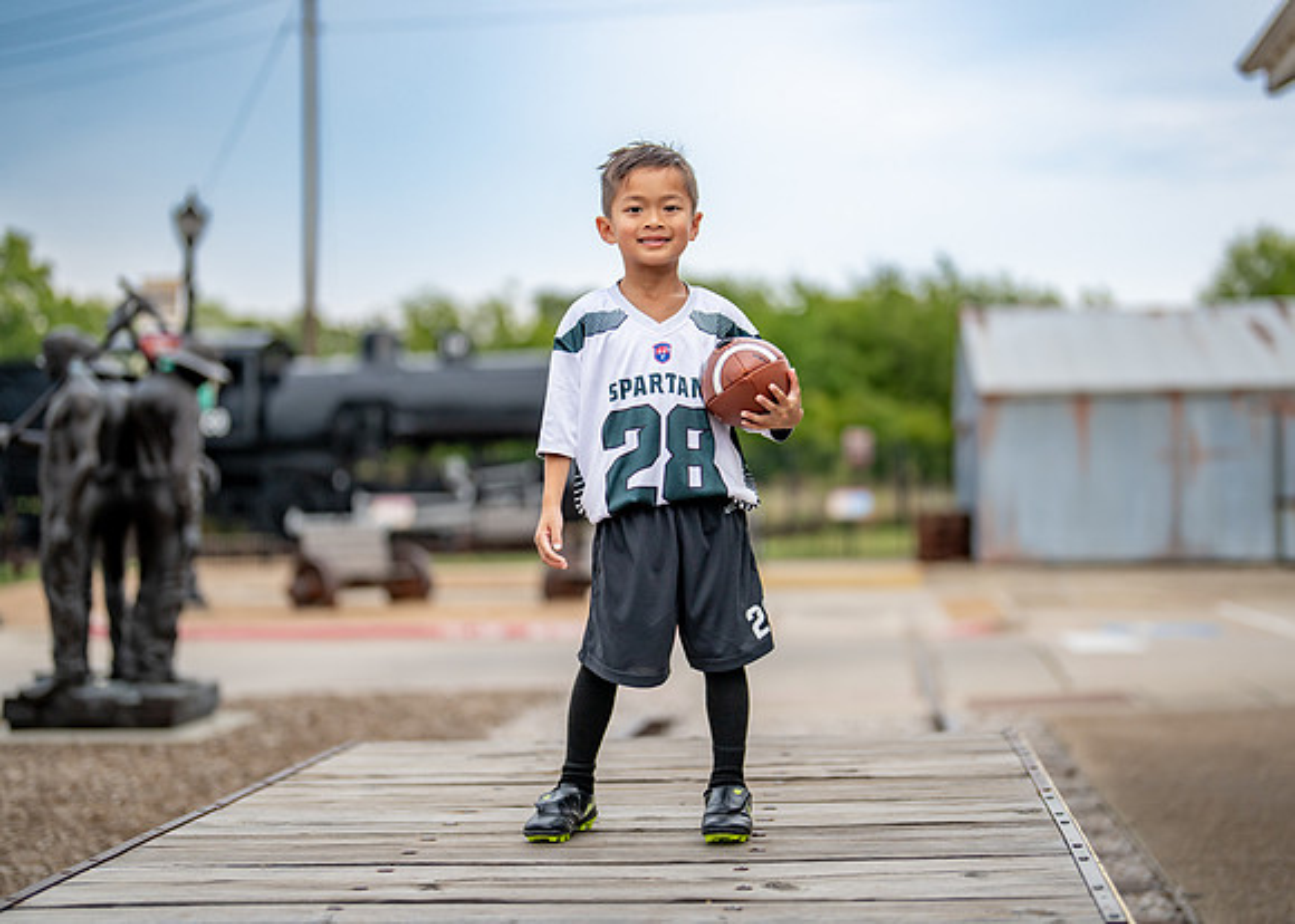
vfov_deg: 25.2
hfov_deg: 34.8
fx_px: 2069
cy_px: 460
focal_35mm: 56
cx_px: 679
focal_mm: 50
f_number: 1.2
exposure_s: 1/2000
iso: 250
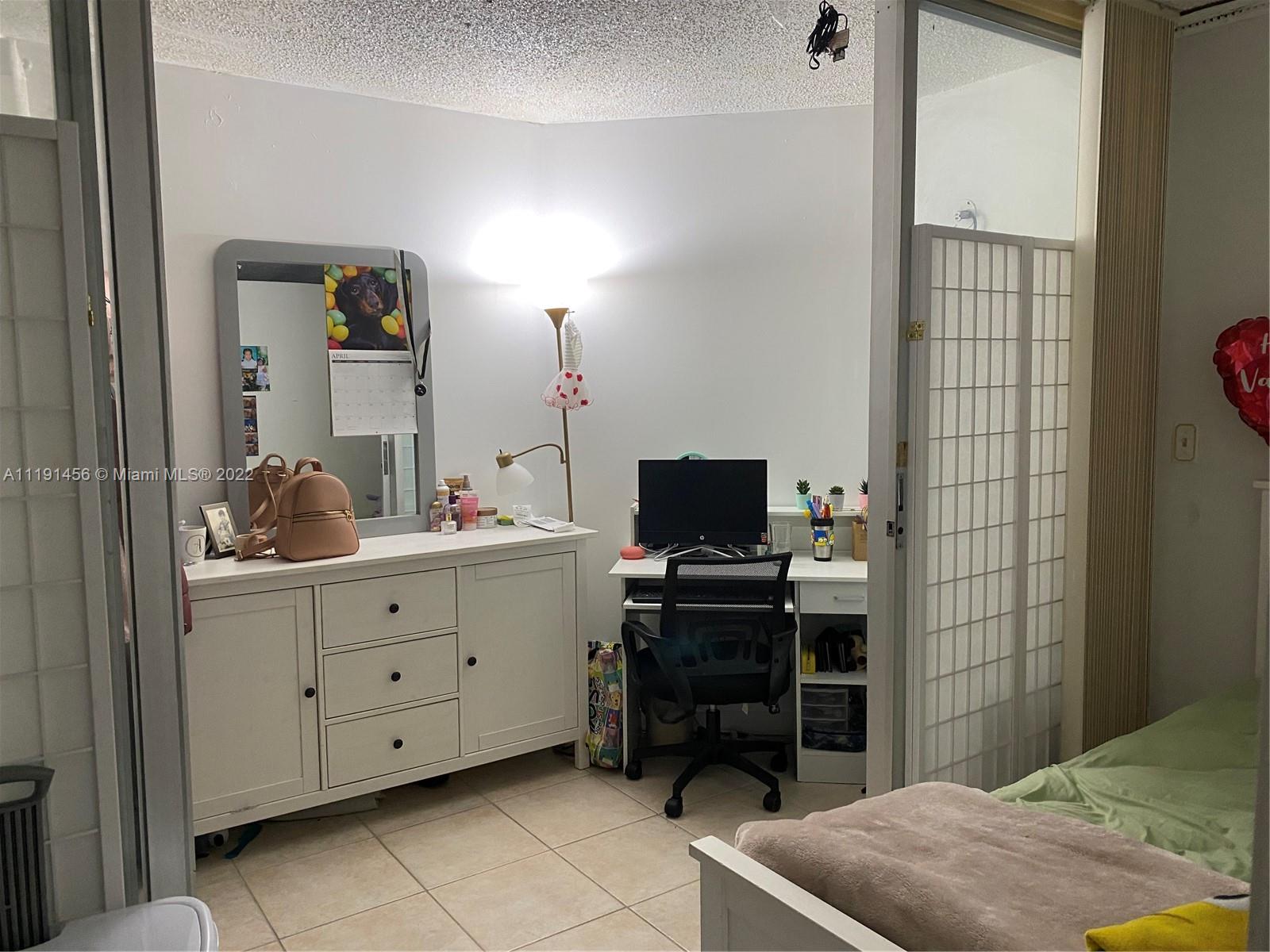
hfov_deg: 67.3
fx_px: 954
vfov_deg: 53.1
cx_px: 635
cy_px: 476
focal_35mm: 26
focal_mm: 4.25
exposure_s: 1/60
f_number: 1.8
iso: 125
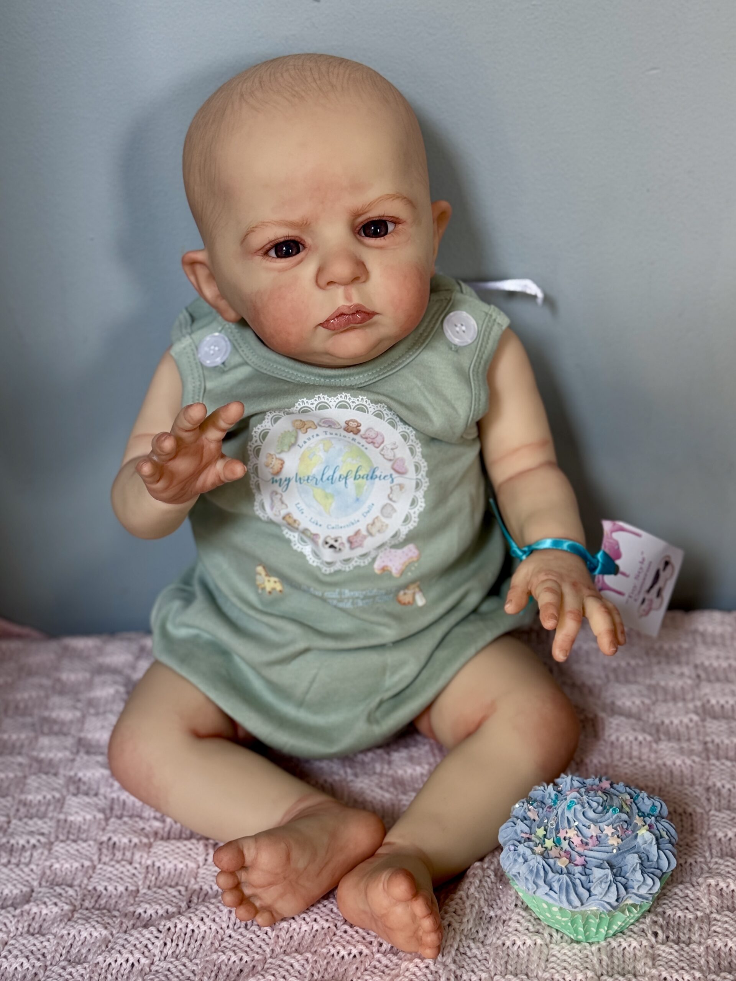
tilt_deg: -31.3
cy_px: 490
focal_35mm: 48
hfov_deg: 30.3
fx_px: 1361
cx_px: 368
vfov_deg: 39.7
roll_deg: +6.6
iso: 80
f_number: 1.78
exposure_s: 1/121
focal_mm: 6.76
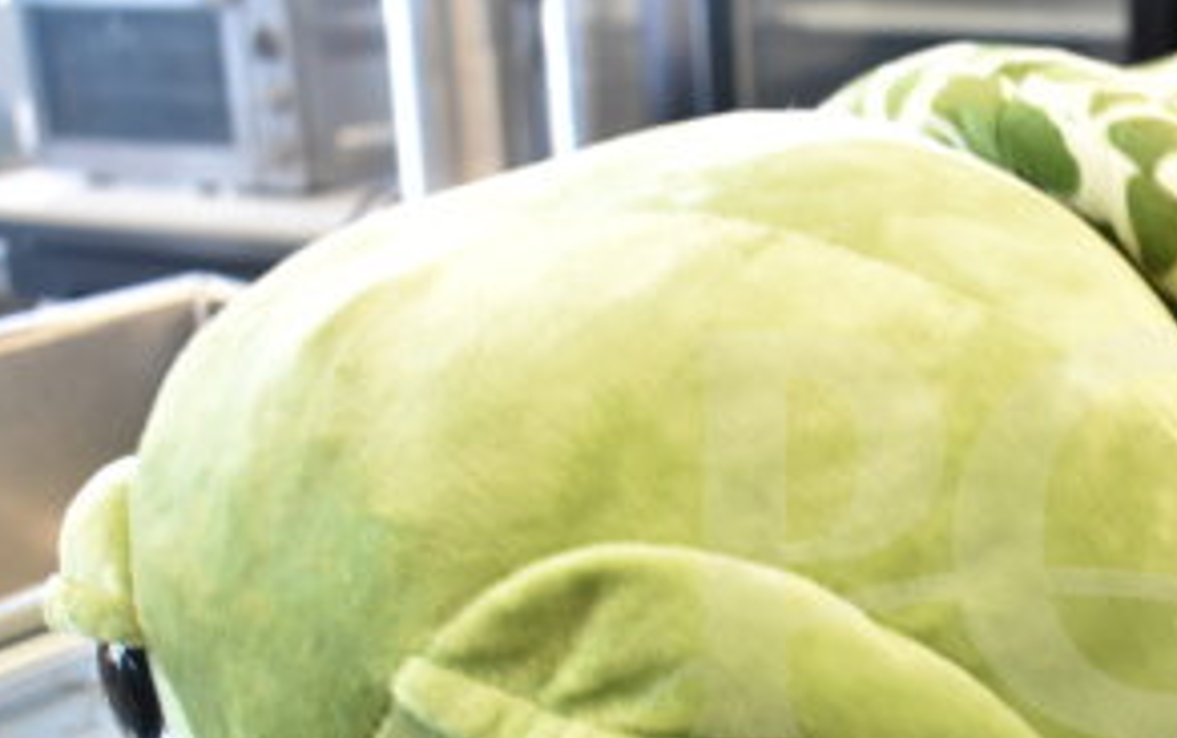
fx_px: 2153
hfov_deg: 29.4
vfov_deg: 19.1
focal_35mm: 67
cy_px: 651
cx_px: 1048
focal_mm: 21
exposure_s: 1/30
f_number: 3.8
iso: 900
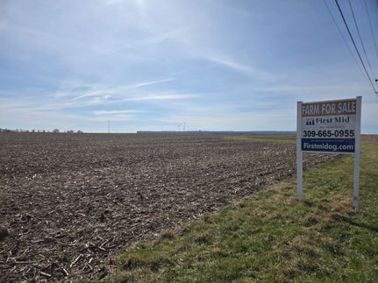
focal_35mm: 23
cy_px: 142
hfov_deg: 73.9
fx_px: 251
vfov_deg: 58.9
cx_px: 189
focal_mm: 5.4
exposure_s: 1/5002
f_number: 1.8
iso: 25
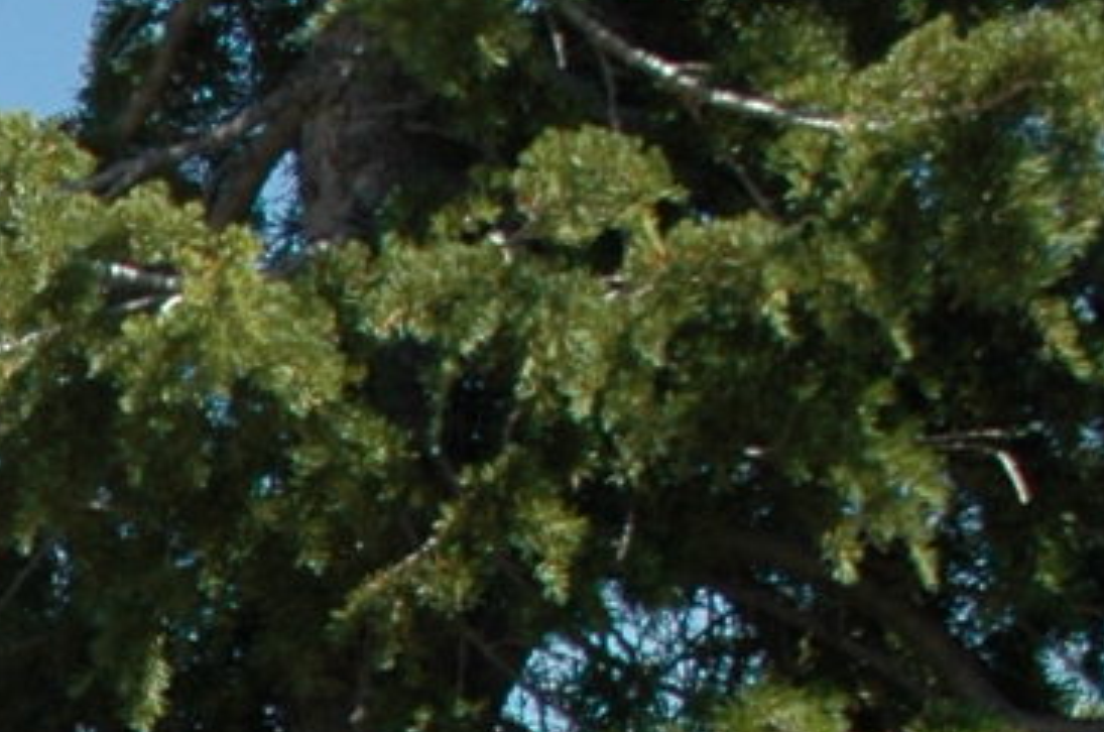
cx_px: -2129
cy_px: 1963
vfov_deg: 5.9
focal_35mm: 221
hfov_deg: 8.1
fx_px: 6765
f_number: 8
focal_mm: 24
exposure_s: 1/250
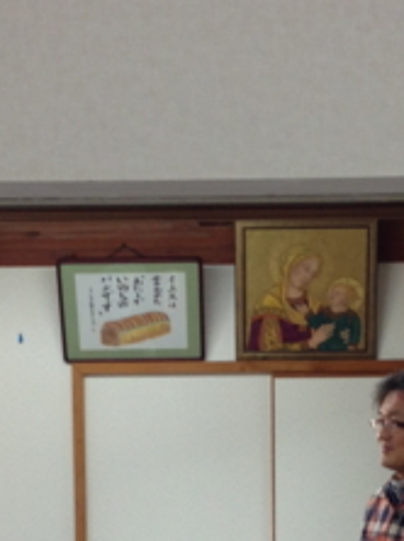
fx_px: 1855
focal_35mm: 119
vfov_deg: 16.0
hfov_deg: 12.4
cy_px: 621
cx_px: 197
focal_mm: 4.12
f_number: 2.4
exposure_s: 1/30
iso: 50
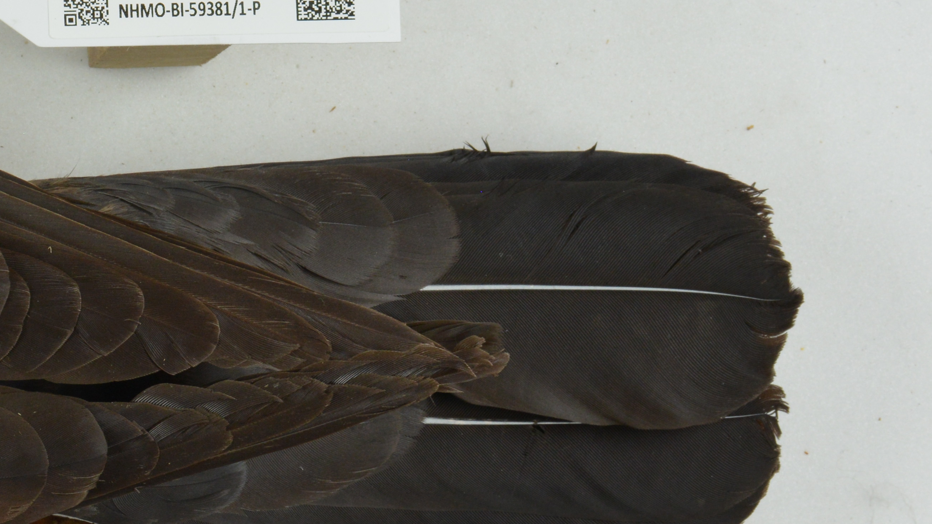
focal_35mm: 103
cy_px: 330
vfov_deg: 11.7
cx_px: -346
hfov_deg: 18.9
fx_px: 2545
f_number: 16
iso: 800
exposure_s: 1/125
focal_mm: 35
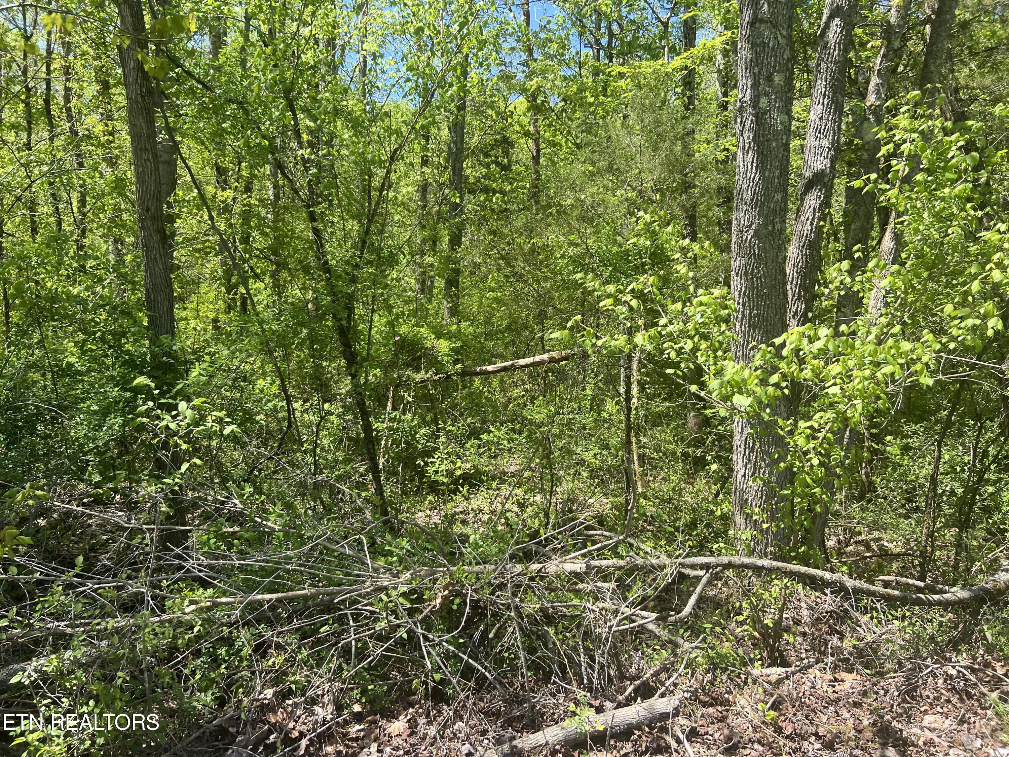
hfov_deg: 67.3
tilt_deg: -4.0
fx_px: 758
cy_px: 378
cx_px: 504
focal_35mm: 26
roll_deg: -3.5
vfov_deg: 53.1
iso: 50
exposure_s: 1/1000
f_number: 1.5
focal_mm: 5.7
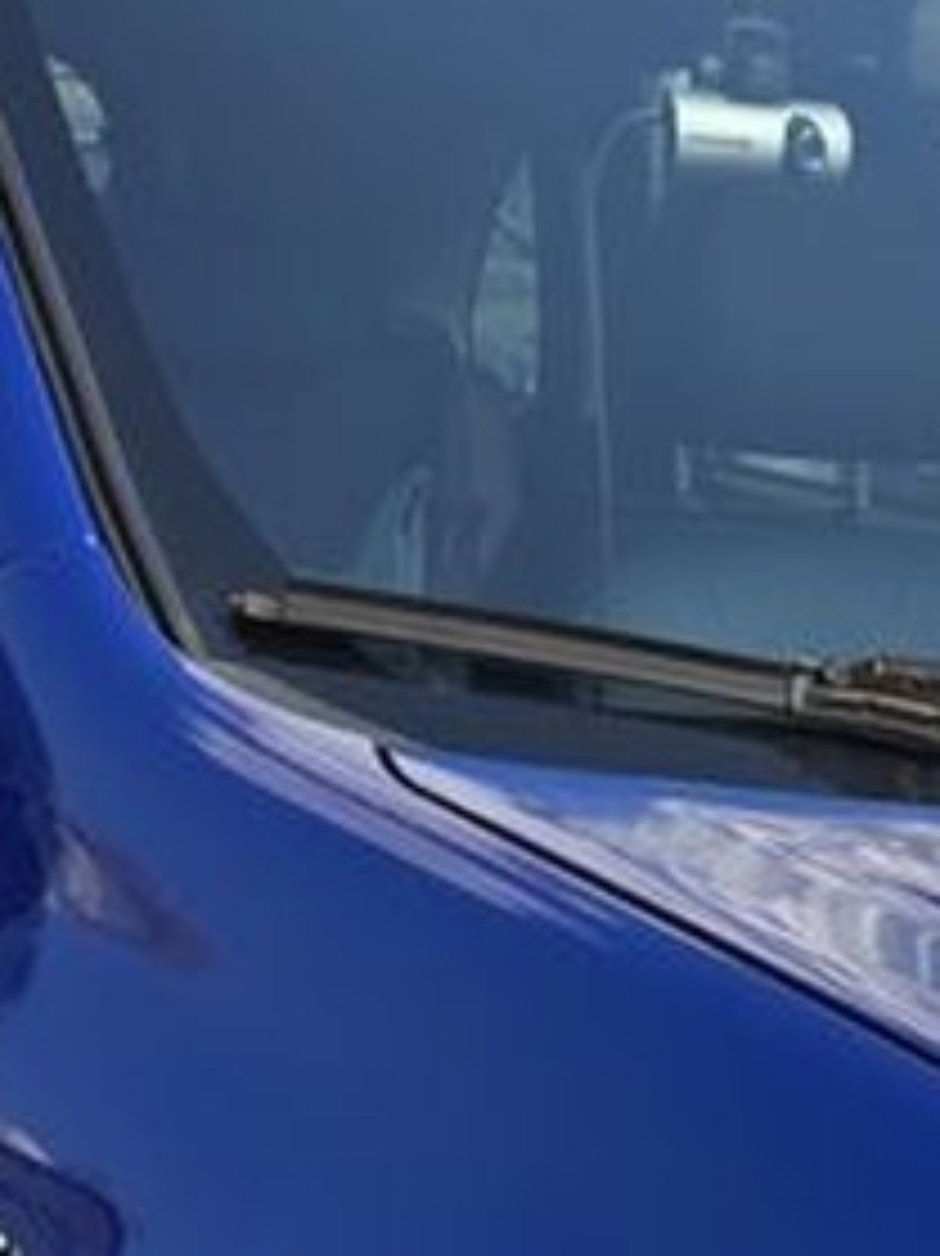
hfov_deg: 11.0
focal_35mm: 132
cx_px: 1097
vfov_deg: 12.9
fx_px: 4783
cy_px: 2553
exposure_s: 1/1297
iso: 25
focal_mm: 5.4
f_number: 1.8
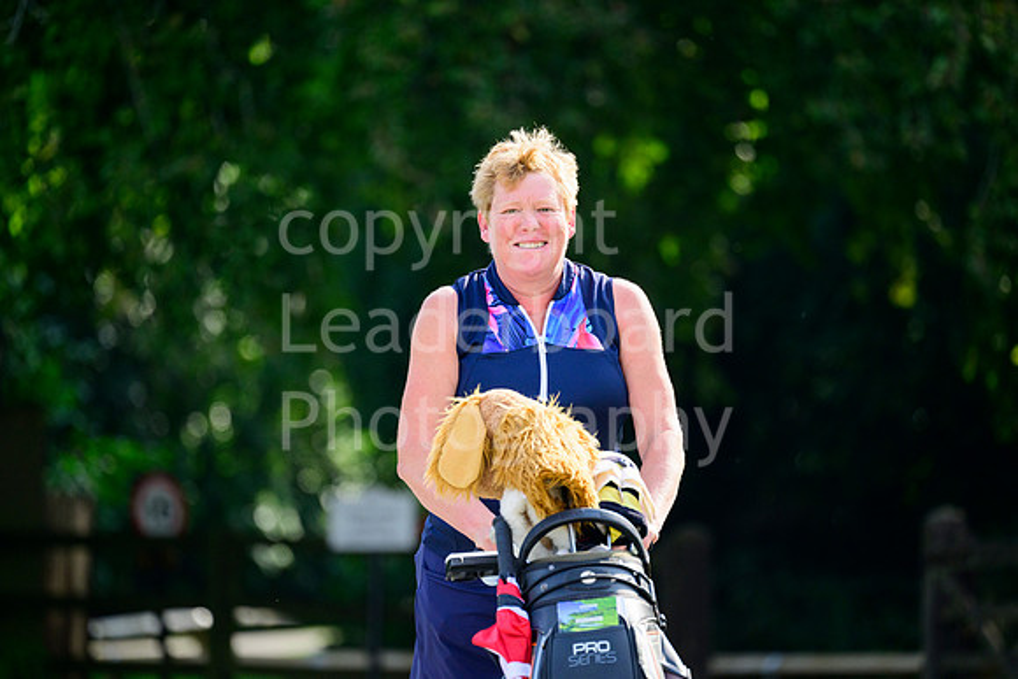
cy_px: 340
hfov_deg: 6.6
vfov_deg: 4.4
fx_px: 8768
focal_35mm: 310
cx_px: 509
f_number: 5.3
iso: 1000
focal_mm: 310
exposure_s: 1/1600
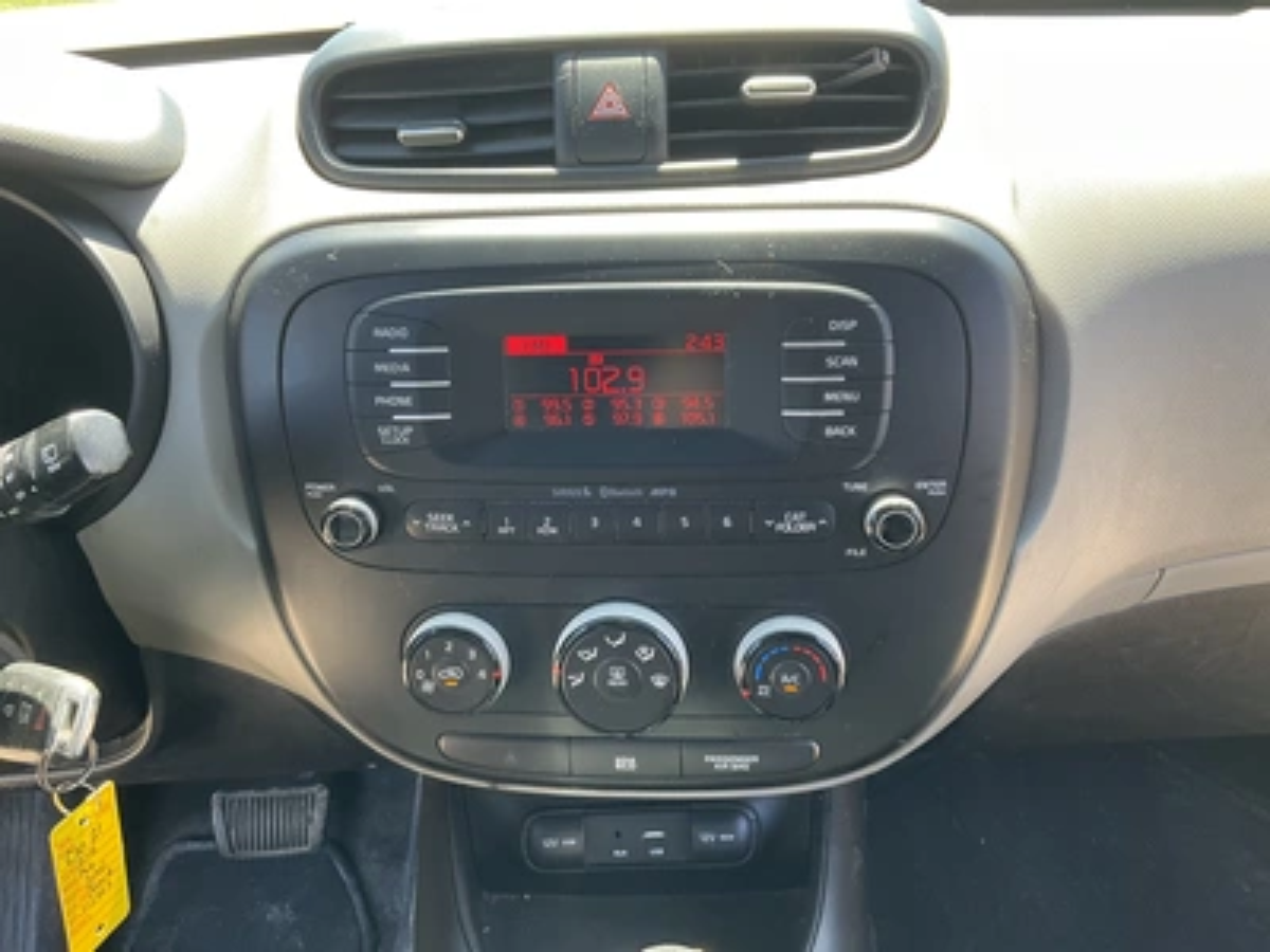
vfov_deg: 48.2
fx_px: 1064
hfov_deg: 61.7
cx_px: 635
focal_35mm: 29
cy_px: 476
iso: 50
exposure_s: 1/122
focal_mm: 3
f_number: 1.8
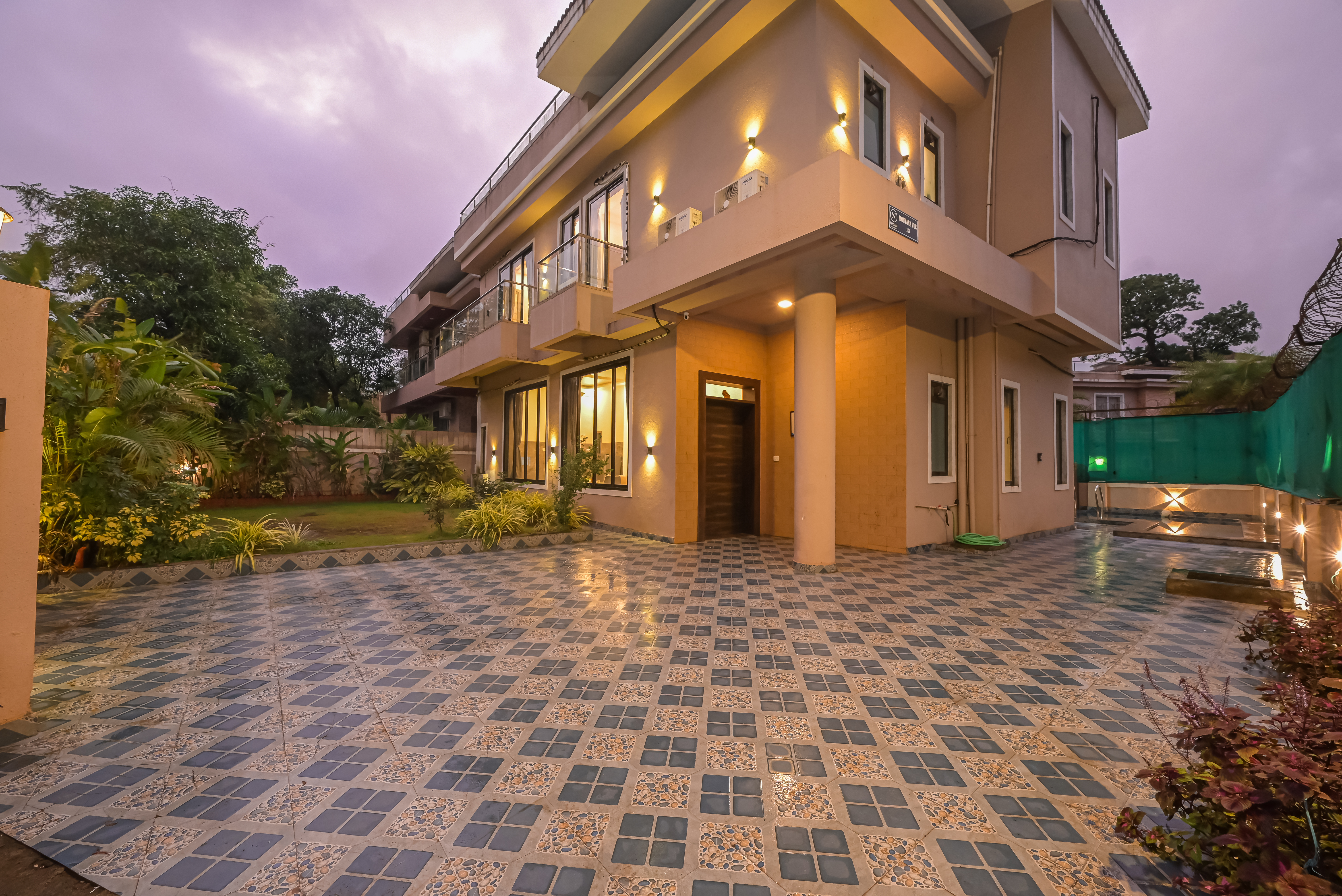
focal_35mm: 14
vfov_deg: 81.3
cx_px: 671
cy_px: 448
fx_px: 522
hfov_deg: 104.2
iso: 800
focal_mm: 14
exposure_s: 1/4
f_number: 9
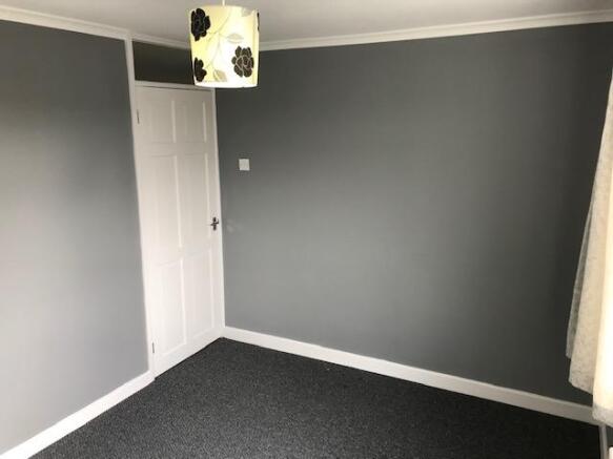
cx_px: 306
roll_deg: +1.1
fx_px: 496
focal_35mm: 28
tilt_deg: -12.3
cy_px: 230
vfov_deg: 49.7
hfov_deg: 63.5
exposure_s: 1/100
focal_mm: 3.99
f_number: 1.8
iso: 32
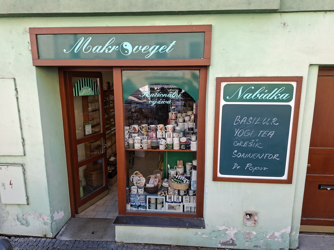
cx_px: 167
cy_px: 125
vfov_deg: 58.9
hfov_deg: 73.9
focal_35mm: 23
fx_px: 222
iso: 50
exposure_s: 1/184
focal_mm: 5.54
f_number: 1.8
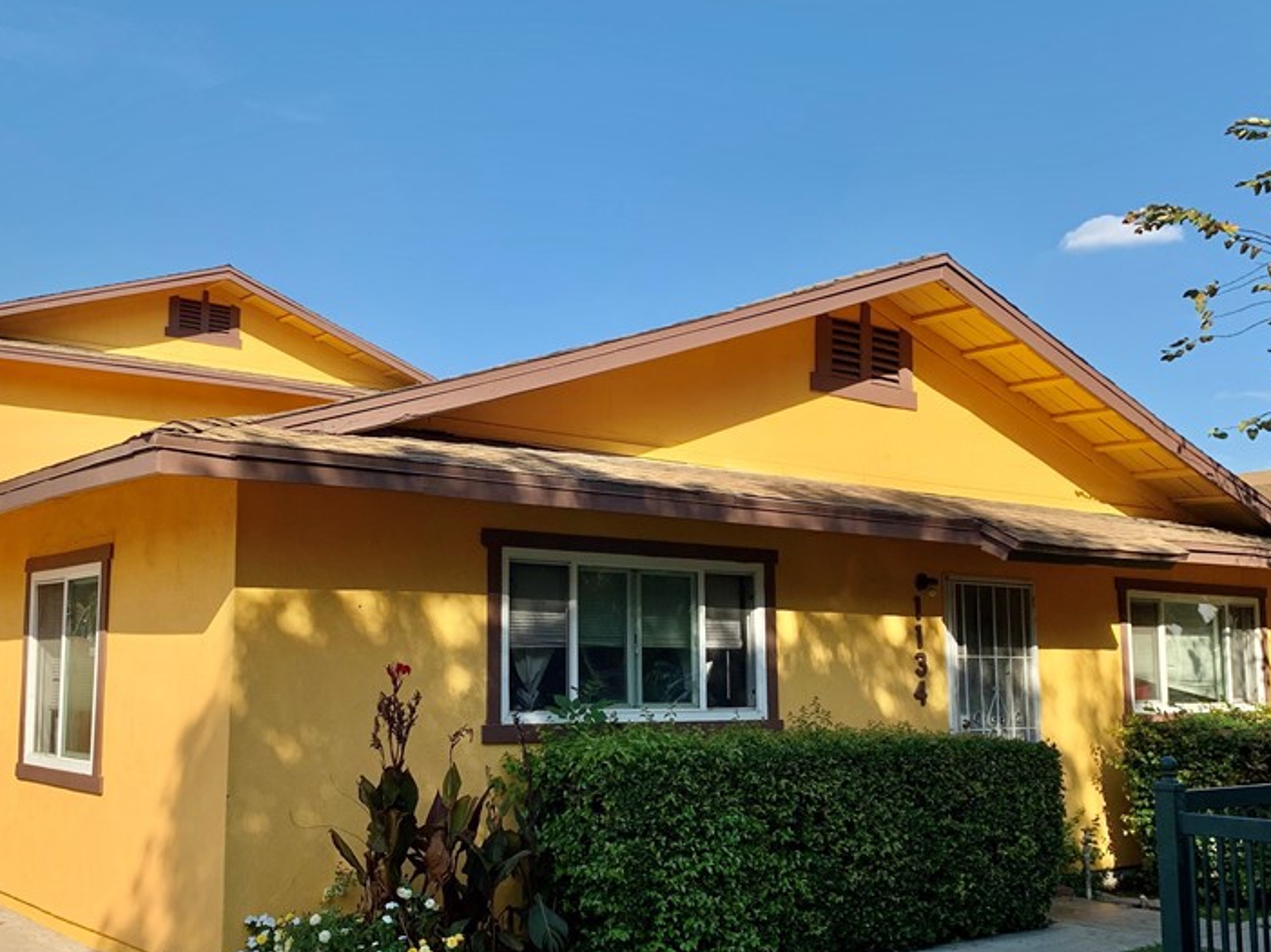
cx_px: 499
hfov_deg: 48.7
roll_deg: -0.4
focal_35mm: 38
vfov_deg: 37.7
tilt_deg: +7.1
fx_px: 1395
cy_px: 497
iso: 25
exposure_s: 1/2160
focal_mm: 4.25
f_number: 1.8
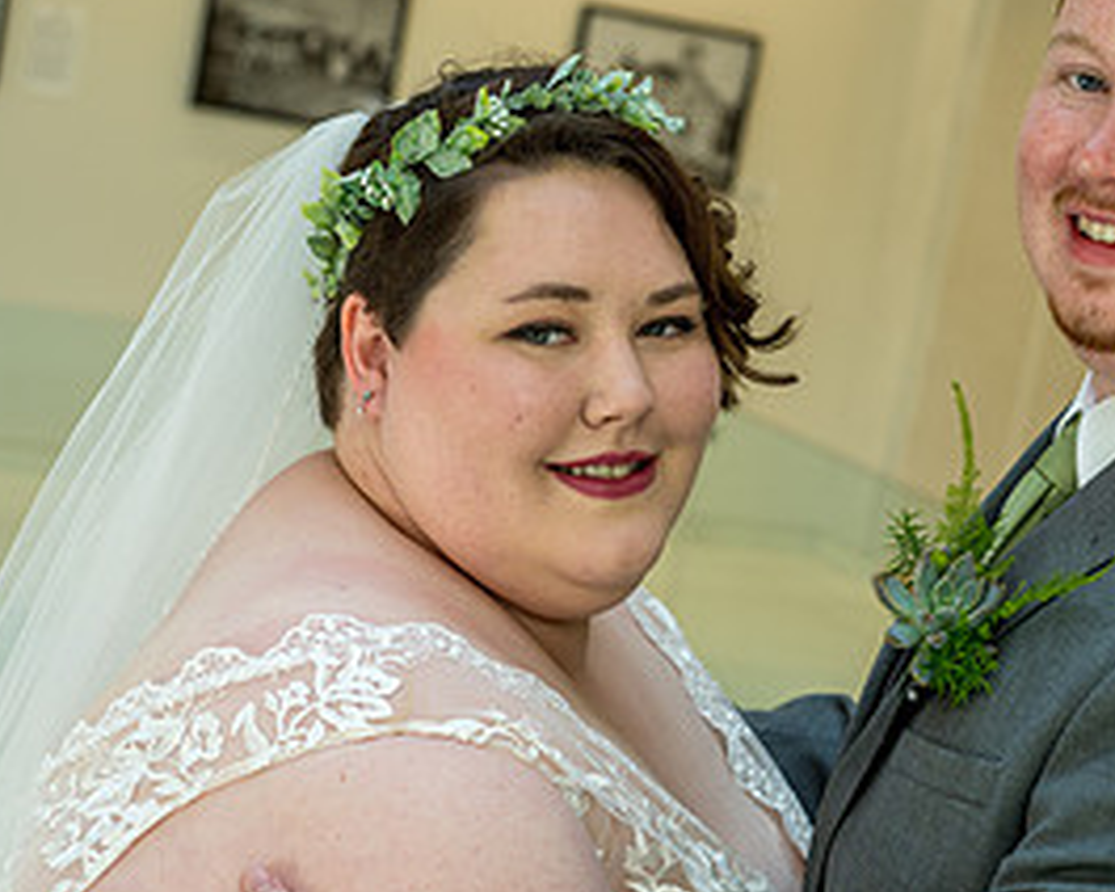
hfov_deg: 26.2
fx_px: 2376
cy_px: 553
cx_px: 753
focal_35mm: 72
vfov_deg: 21.2
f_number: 3.2
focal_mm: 35
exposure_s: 1/200
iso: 200
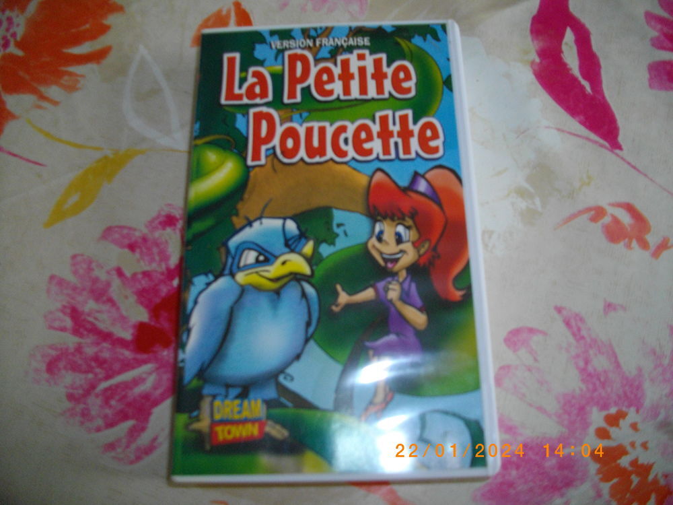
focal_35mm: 32
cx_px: 336
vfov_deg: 44.2
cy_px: 252
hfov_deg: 56.8
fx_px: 622
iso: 200
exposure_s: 1/50
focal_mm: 5.7
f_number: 2.9
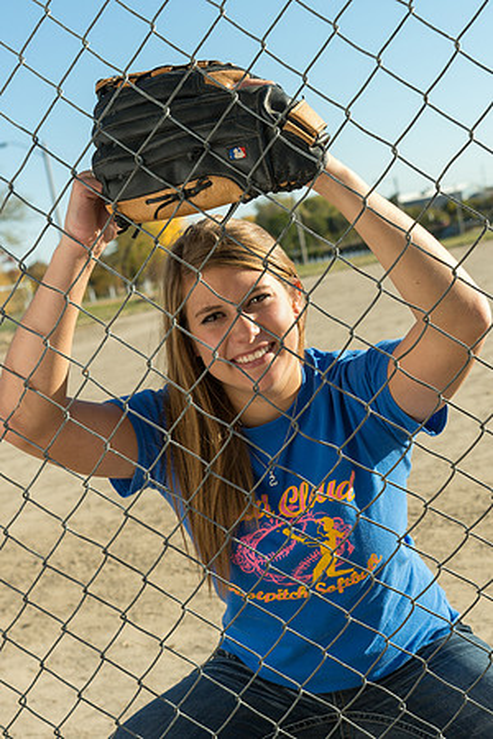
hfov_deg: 33.4
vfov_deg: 48.5
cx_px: 246
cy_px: 370
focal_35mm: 40
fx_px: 822
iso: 100
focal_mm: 40
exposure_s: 1/320
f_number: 5.6
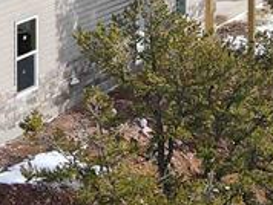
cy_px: -159
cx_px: -28
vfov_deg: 10.2
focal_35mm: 138
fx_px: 1090
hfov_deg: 14.0
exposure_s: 1/640
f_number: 2.8
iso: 110
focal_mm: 4.5
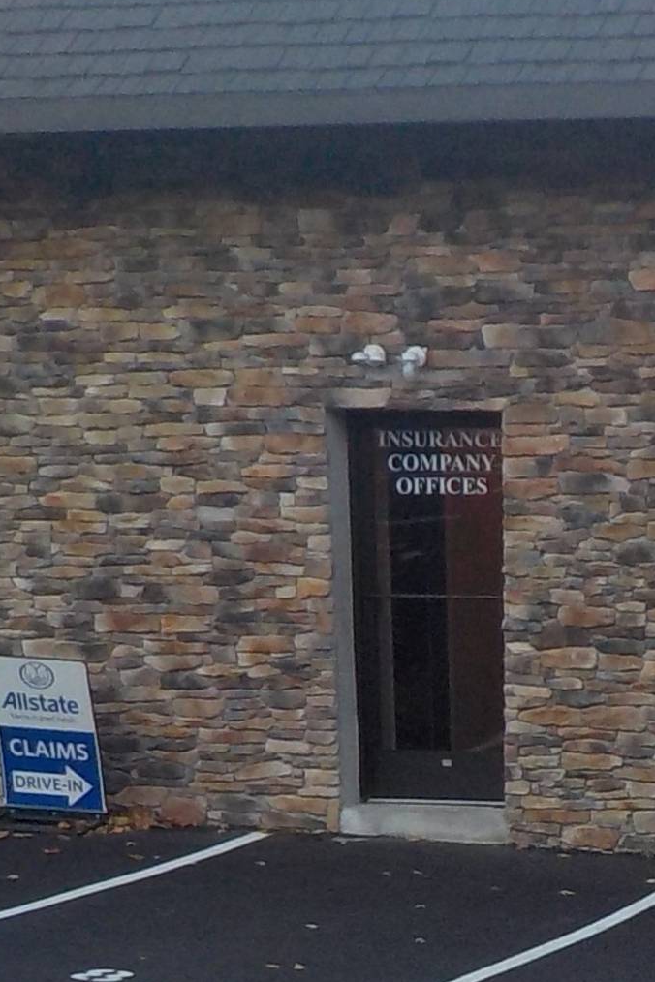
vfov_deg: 15.8
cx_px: 781
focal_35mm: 128
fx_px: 3493
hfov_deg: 10.5
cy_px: 908
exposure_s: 1/160
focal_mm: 4.1
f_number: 3.3
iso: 125
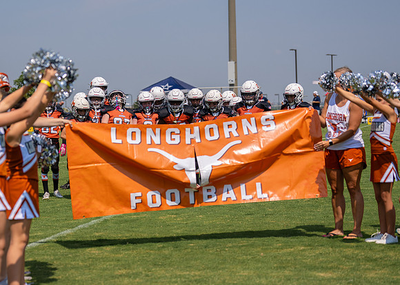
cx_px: 140
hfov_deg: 21.2
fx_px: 1068
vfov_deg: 15.2
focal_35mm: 94
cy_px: 105
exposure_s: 1/4000
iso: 125
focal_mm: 70
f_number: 2.8
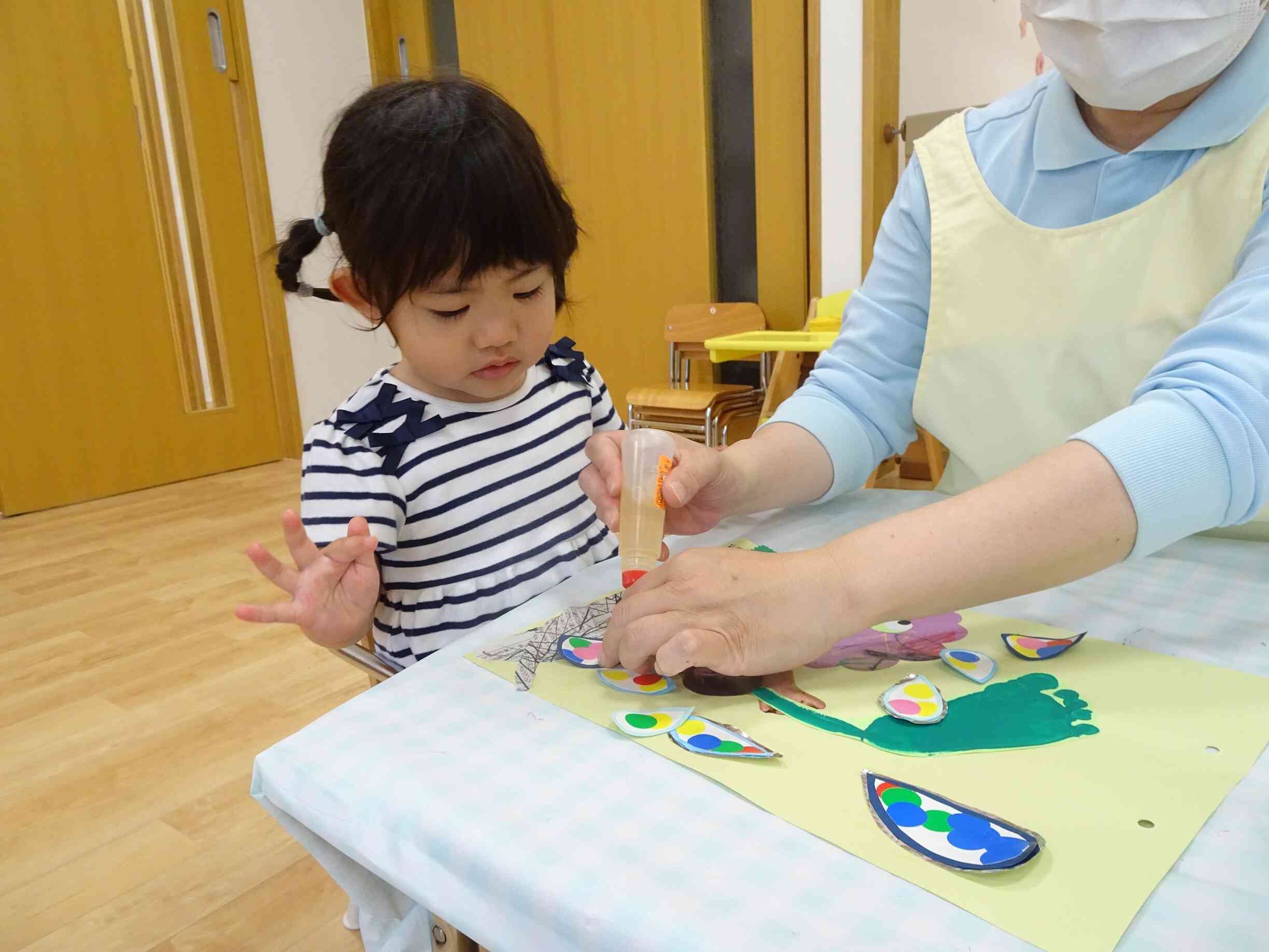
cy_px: 476
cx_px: 634
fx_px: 880
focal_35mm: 24
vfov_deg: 56.8
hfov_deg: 71.6
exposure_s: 1/80
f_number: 3.5
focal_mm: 4.1
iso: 320
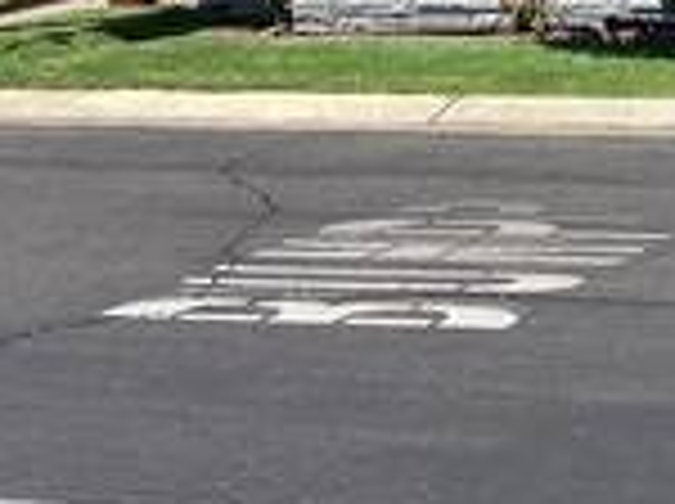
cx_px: 860
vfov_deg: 13.3
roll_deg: -0.1
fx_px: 2064
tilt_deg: -1.2
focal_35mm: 106
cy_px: -207
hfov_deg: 17.5
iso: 25
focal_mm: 3.3
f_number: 2.4
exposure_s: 1/1164
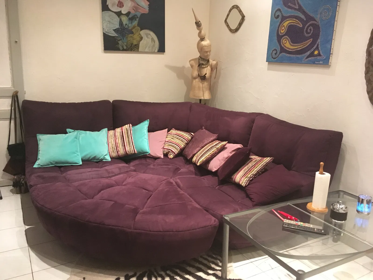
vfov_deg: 48.2
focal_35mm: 29
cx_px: 186
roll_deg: -3.4
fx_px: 312
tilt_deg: -14.2
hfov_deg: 61.7
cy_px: 140
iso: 250
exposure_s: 1/17
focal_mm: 4.15
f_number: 2.2
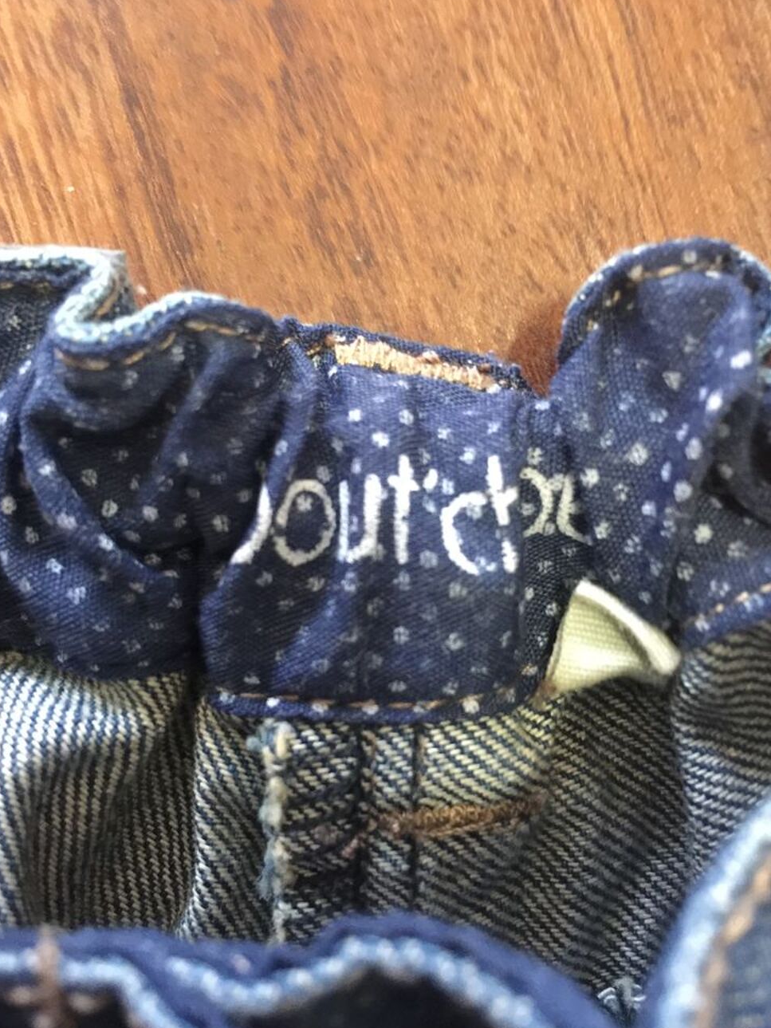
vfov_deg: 60.0
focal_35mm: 30
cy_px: 511
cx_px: 379
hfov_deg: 46.8
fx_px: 891
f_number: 2.2
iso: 250
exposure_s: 1/8
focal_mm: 4.15
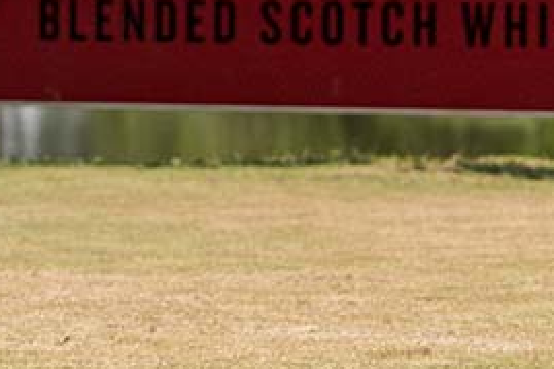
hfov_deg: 5.2
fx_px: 6044
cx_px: 74
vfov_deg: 3.5
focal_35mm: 393
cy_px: -245
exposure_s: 1/5000
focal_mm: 110
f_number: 3.5
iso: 500
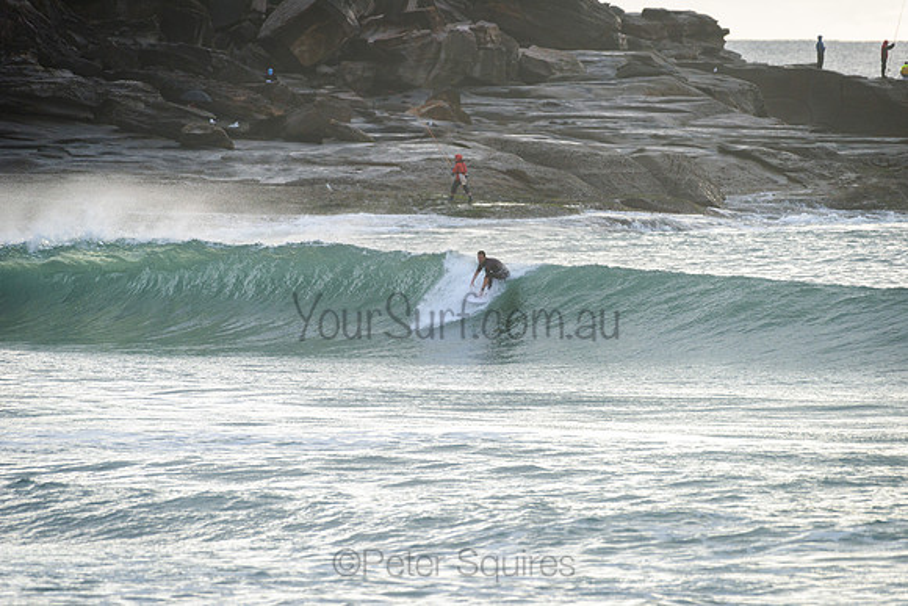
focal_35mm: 503
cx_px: 454
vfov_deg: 2.7
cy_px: 303
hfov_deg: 4.1
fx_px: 12685
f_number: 5.6
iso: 320
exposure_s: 1/1000
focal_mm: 500
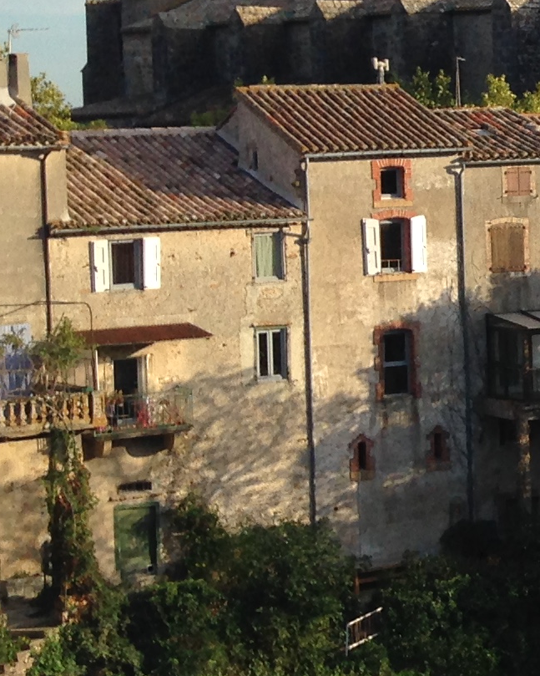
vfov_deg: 14.8
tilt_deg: -0.8
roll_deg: +1.1
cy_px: 200
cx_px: 1328
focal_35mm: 130
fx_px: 2598
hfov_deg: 10.2
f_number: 2.4
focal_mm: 4.12
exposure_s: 1/834
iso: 50
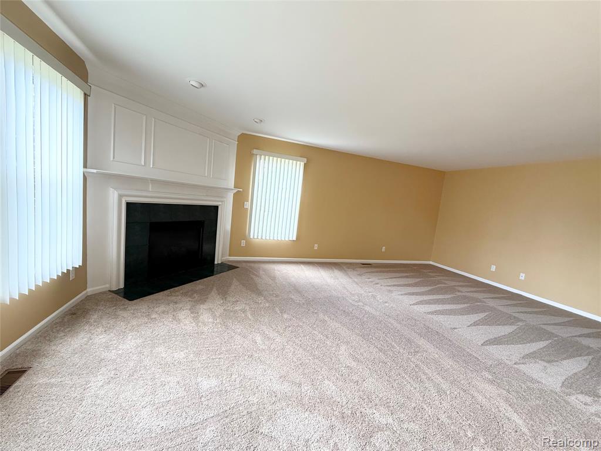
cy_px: 226
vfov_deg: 85.7
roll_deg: -5.8
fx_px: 243
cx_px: 300
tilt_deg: -5.4
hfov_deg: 102.1
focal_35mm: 14
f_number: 2.2
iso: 200
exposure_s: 1/99
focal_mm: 2.22
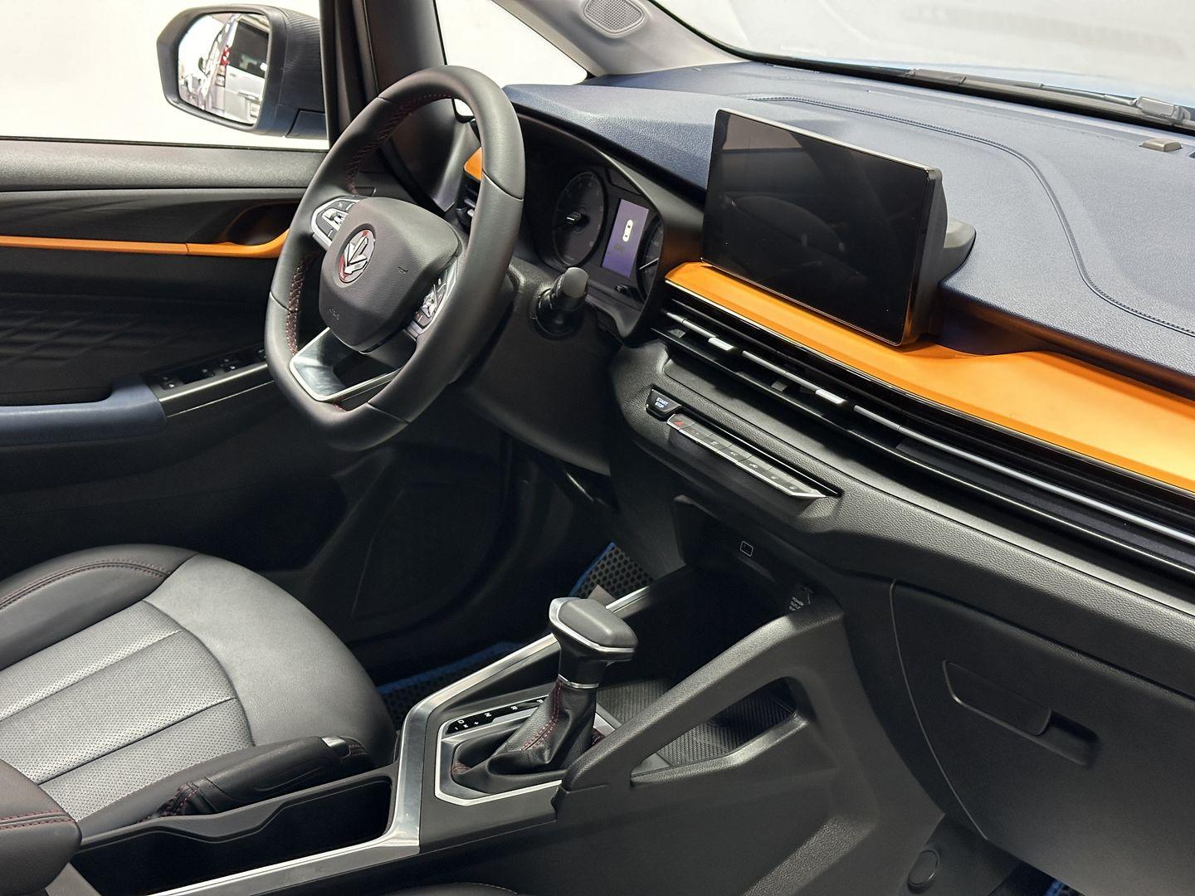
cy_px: 448
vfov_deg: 30.3
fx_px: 1657
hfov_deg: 39.7
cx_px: 598
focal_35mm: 48
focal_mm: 6.86
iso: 400
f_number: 1.78
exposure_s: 1/33
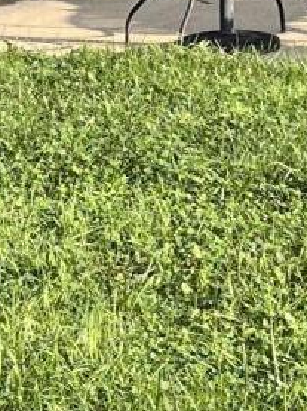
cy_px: -272
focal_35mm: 188
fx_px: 2228
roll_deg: +1.9
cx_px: 408
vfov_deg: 10.1
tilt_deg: -1.8
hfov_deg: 7.8
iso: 50
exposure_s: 1/737
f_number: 1.6
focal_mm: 5.1
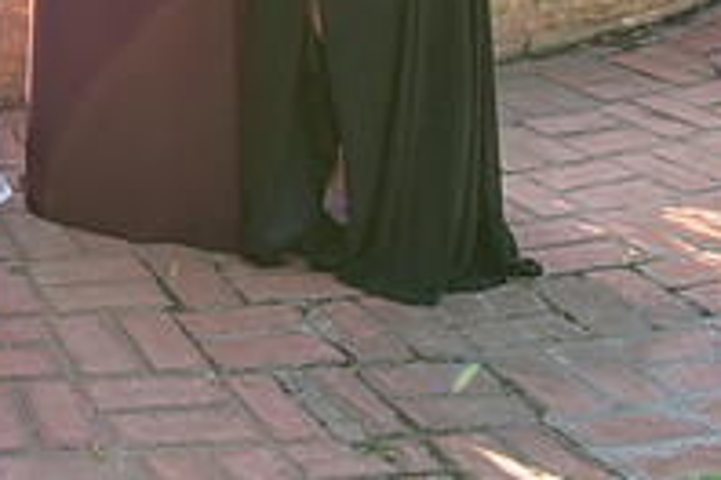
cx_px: -283
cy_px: -263
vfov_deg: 11.7
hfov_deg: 17.0
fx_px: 2223
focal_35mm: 111
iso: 200
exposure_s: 1/250
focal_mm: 31
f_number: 5.6
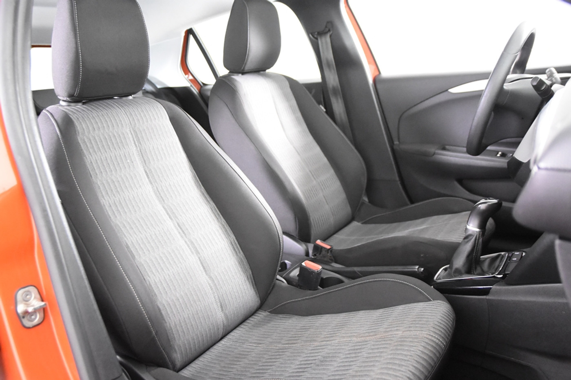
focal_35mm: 33
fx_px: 523
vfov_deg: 40.0
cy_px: 190
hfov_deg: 57.2
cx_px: 286
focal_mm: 22
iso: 7200
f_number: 3
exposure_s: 1/30
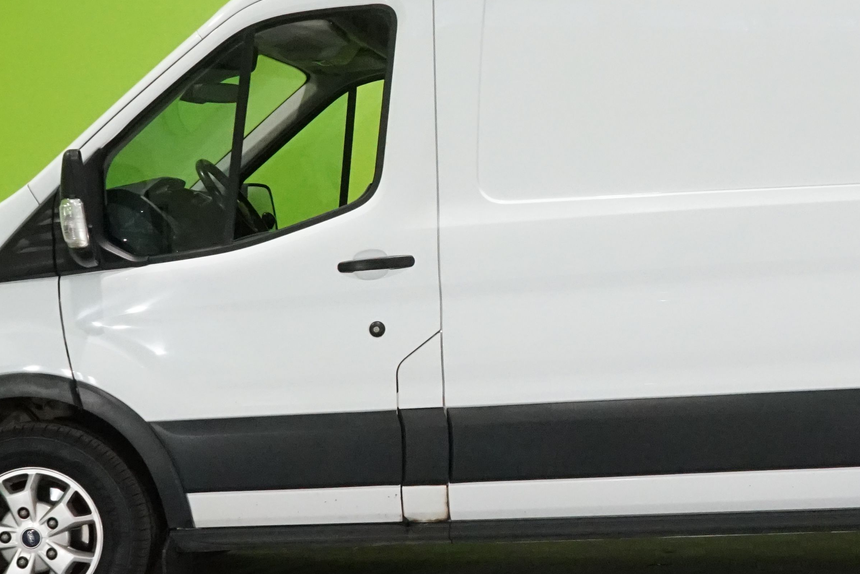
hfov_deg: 25.5
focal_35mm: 78
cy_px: 293
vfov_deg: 17.5
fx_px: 1863
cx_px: 706
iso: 6400
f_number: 13
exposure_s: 1/80
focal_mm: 31
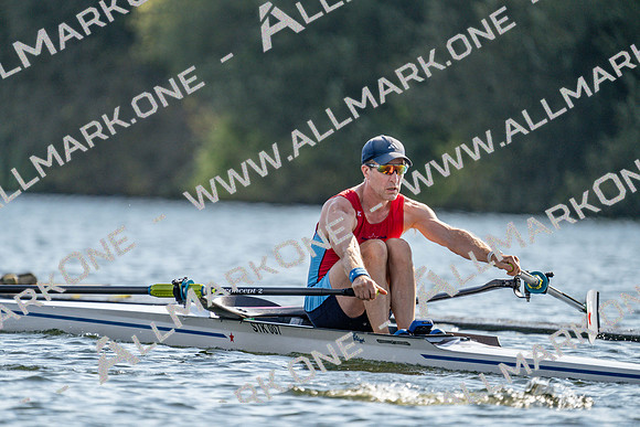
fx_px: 10669
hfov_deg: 3.4
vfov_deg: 2.3
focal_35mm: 600
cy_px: 214
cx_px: 320
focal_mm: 600
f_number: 6.3
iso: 400
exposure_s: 1/1600
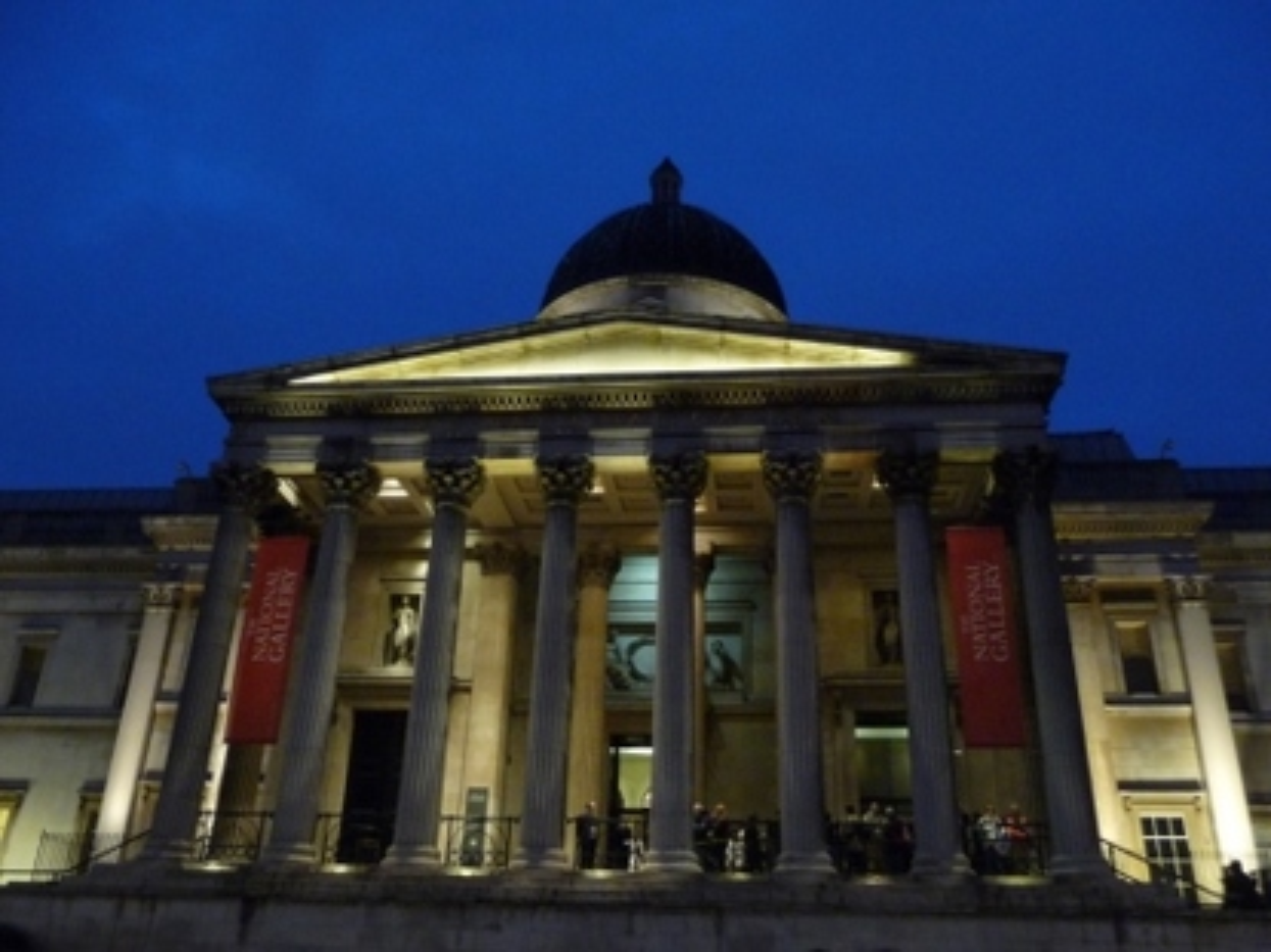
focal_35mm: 30
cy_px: 476
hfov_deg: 60.0
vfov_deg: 46.8
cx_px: 636
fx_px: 1101
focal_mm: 5
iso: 400
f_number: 3.4
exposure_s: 1/8
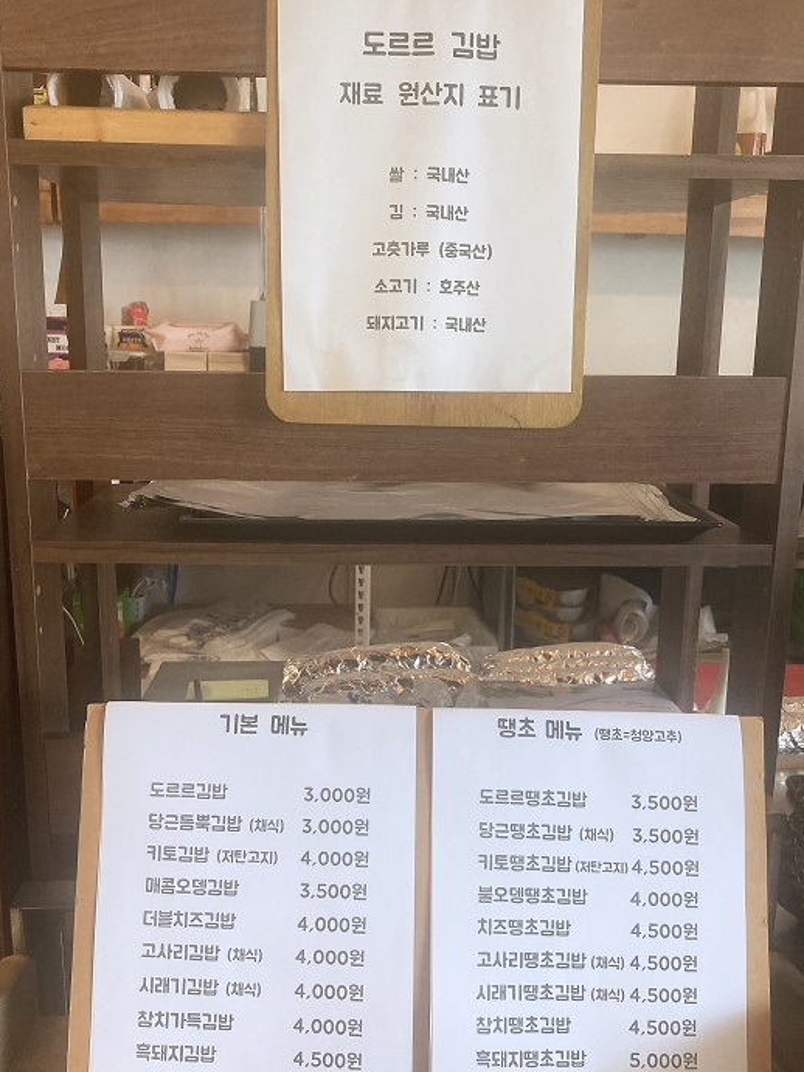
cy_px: 576
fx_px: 1084
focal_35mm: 35
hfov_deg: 40.7
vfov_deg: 52.6
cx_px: 388
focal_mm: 3.99
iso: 80
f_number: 1.8
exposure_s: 1/74
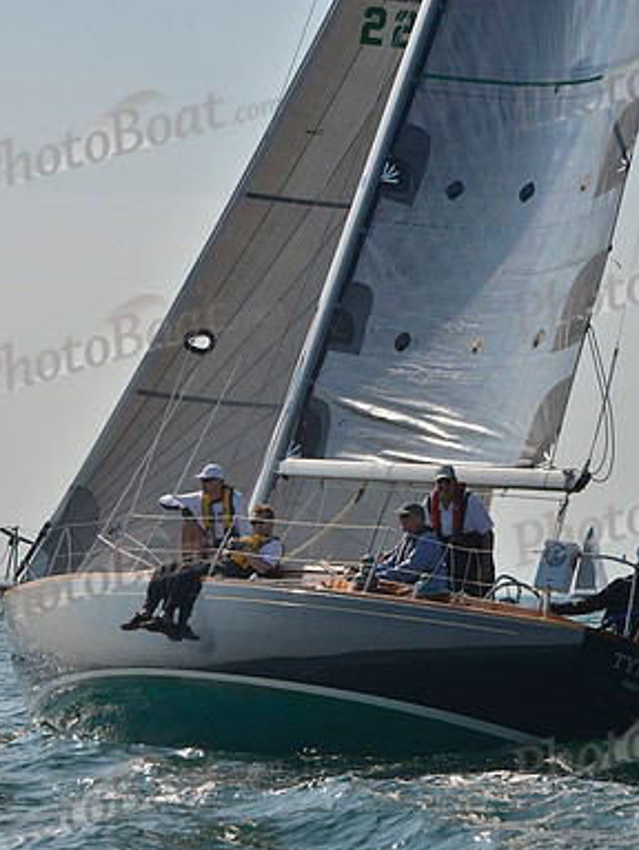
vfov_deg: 12.3
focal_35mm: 160
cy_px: 425
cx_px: 399
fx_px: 3932
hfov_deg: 9.3
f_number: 9
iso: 400
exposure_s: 1/1000
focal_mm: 110
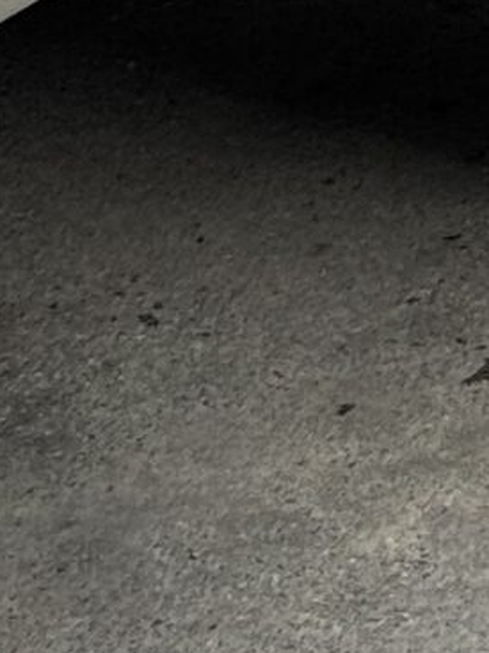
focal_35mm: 335
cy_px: -1573
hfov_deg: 4.3
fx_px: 6313
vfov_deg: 5.4
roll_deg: +1.1
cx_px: 1300
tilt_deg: -10.5
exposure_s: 1/507
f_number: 1.78
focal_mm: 6.76
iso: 64
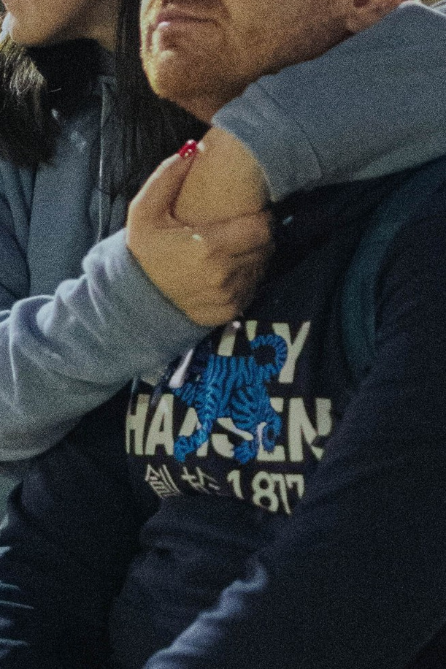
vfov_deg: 9.3
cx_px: 91
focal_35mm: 220
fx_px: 4086
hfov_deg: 6.2
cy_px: 521
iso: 2500
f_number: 1.8
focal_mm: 35
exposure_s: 1/100
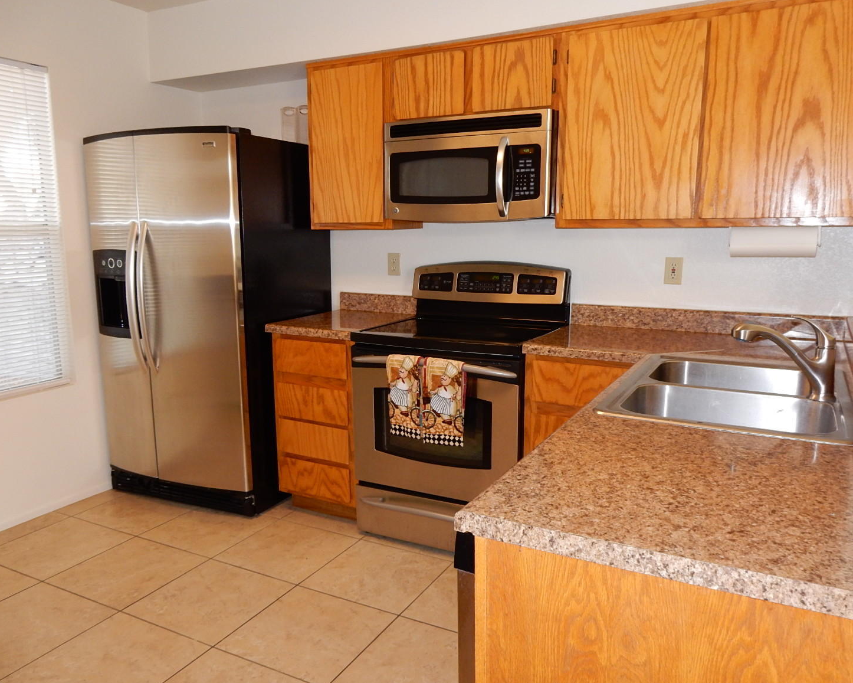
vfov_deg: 53.2
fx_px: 682
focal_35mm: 27
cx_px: 409
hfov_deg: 64.0
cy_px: 347
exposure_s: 1/30
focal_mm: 4.5
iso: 200
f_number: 3.7
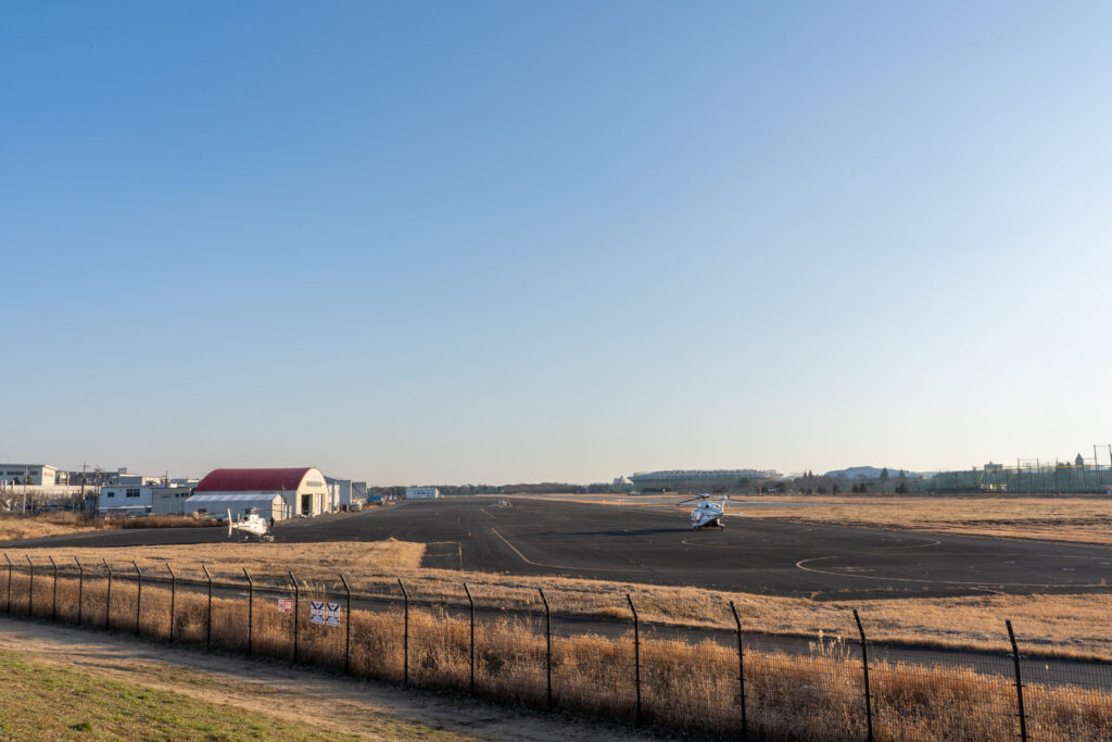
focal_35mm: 28
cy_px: 371
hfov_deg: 65.5
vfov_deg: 46.4
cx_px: 556
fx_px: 865
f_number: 16
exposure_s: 1/50
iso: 100
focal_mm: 28
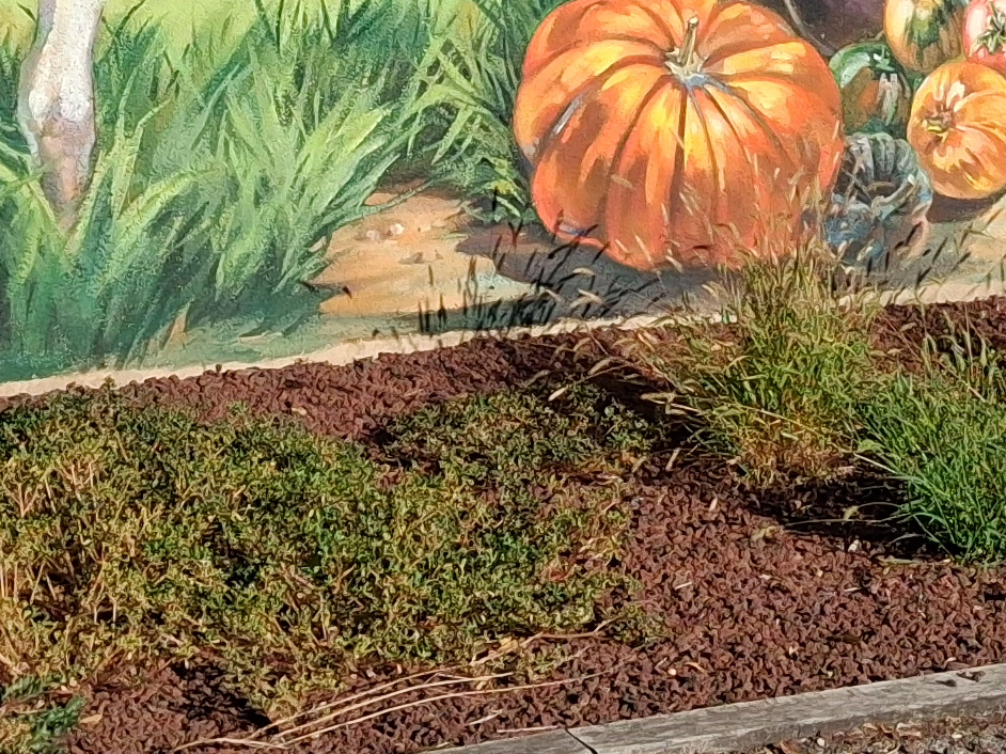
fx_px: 3399
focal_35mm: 117
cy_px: -363
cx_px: 787
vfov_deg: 12.1
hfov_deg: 16.7
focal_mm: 4
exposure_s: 1/824
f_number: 1.8
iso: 25
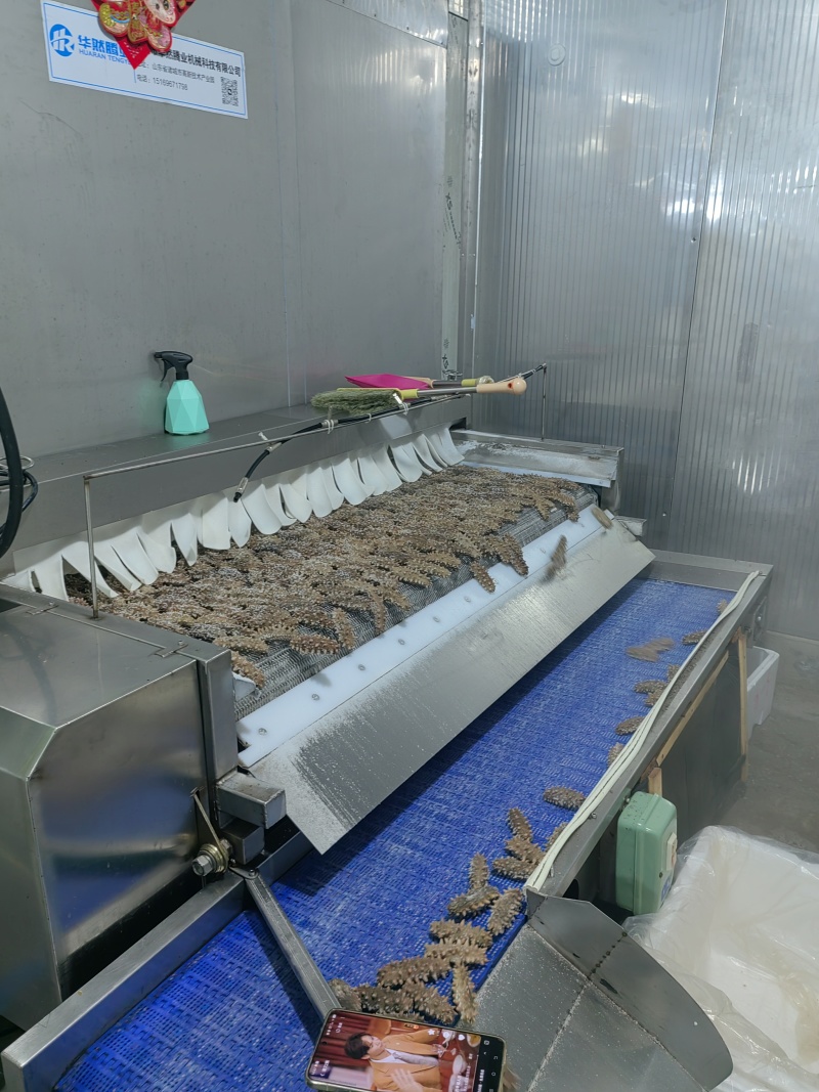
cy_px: 546
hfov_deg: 51.3
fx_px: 852
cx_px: 410
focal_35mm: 27
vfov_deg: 65.3
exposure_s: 1/50
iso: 125
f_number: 1.9
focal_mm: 5.52
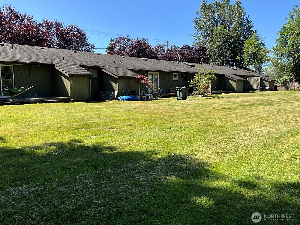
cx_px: 150
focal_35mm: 29
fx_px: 251
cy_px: 112
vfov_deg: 48.2
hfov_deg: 61.7
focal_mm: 3
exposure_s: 1/978
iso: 25
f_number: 1.8
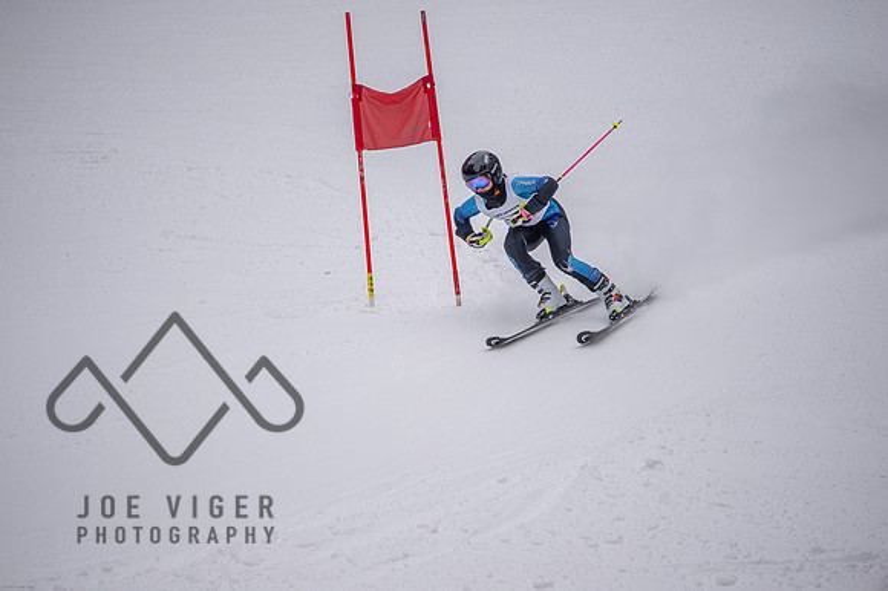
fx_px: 14791
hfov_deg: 3.4
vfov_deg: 2.3
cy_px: 296
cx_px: 444
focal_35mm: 600
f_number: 6.3
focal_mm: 600
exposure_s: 1/4000
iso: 2000
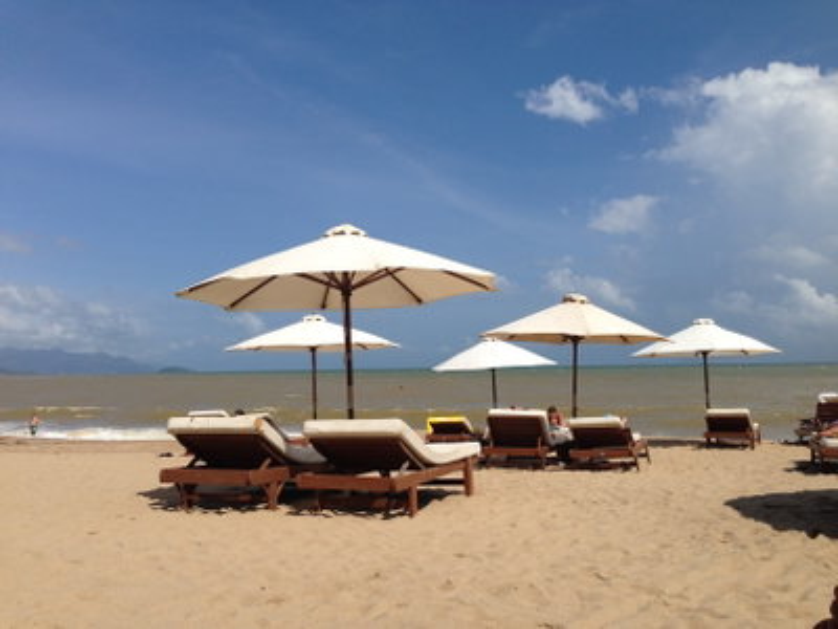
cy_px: 314
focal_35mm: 33
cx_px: 419
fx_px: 799
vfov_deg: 42.9
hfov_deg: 55.4
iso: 50
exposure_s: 1/3623
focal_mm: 4.12
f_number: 2.4
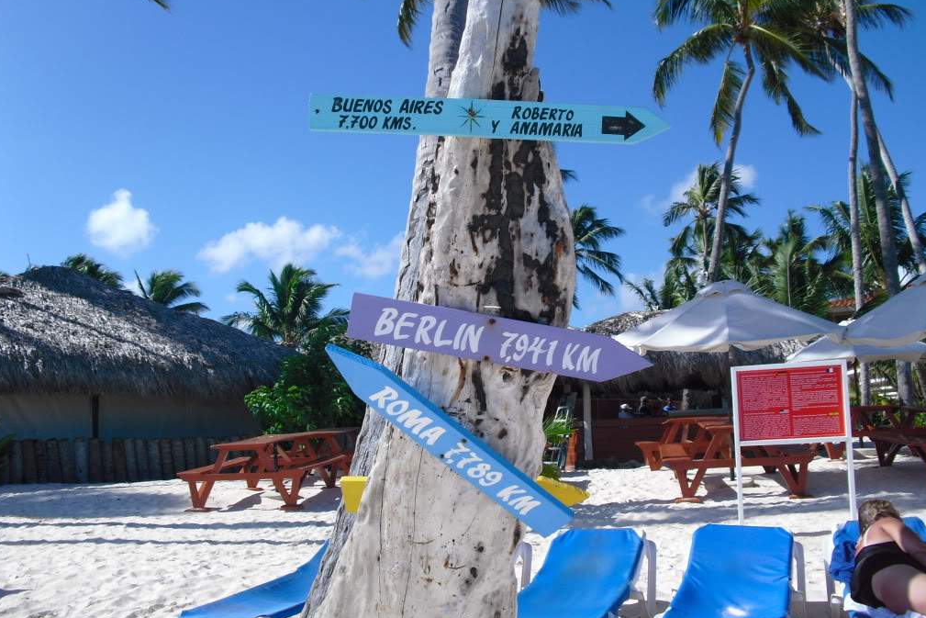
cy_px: 282
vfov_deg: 35.0
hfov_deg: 50.7
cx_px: 464
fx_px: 978
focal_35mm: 38
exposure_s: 1/160
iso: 64
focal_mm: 6.3
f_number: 7.8
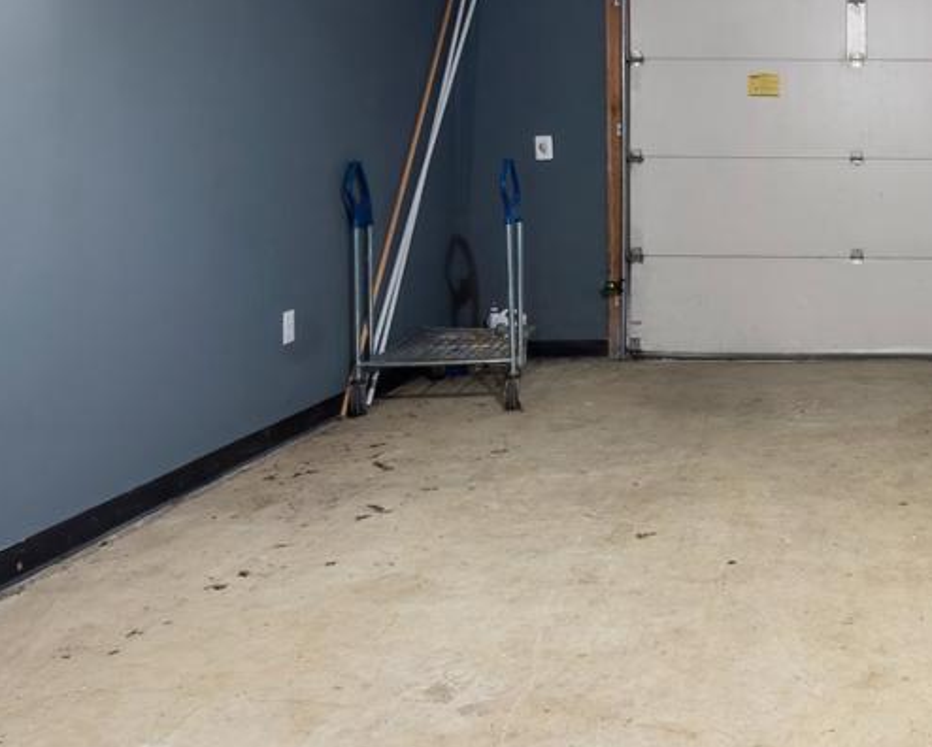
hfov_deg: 41.3
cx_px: 838
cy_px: 143
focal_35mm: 41
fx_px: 1132
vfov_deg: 35.3
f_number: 8
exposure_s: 5
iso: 100
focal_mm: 10
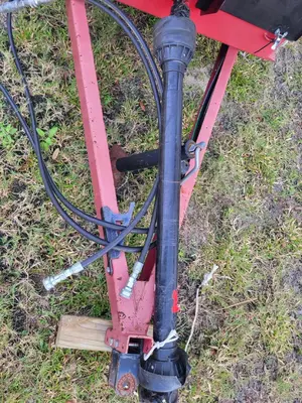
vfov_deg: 67.3
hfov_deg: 53.1
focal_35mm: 26
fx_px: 302
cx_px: 151
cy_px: 202
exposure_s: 1/120
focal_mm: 5.4
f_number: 1.8
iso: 50
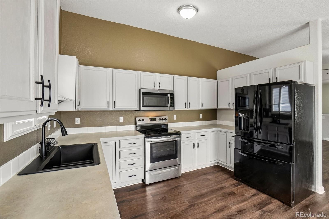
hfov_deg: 100.4
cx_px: 164
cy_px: 110
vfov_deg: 77.3
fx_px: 137
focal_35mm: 15
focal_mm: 10
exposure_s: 1/25
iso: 400
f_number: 8
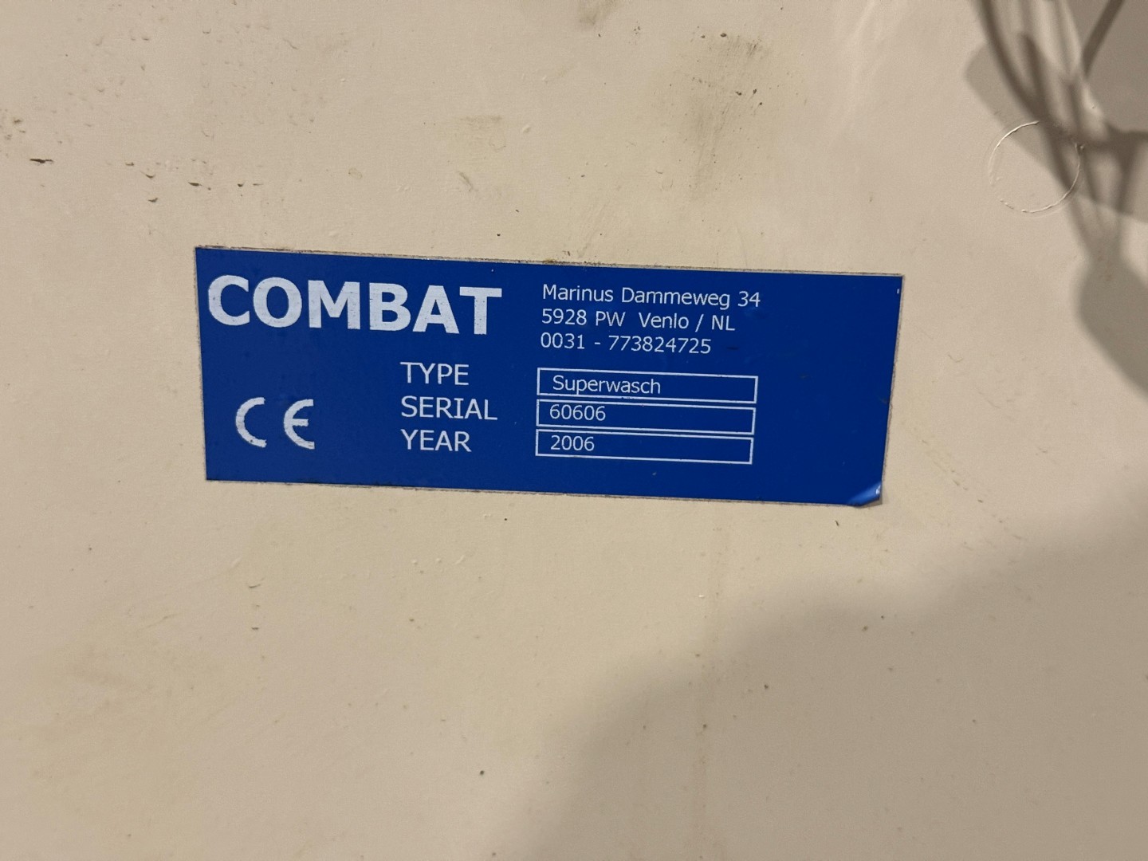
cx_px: 574
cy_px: 430
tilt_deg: -19.0
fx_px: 1592
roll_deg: -1.3
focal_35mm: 48
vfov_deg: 30.3
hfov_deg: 39.7
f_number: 1.78
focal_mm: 6.76
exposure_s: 1/52
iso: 250
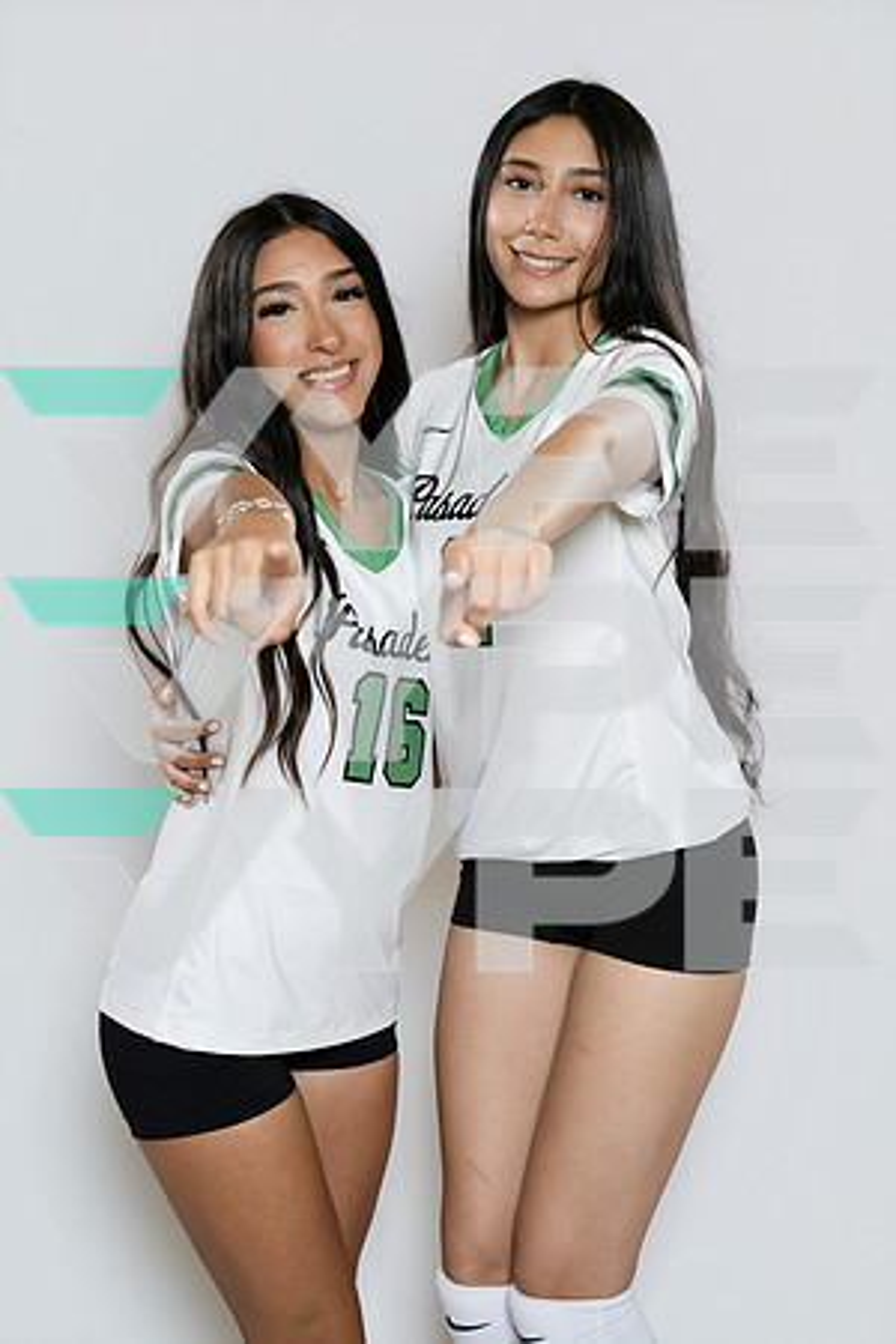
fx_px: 2128
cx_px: 448
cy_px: 672
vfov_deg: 35.1
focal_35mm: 57
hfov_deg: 23.8
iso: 100
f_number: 4
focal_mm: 57
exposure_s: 1/80
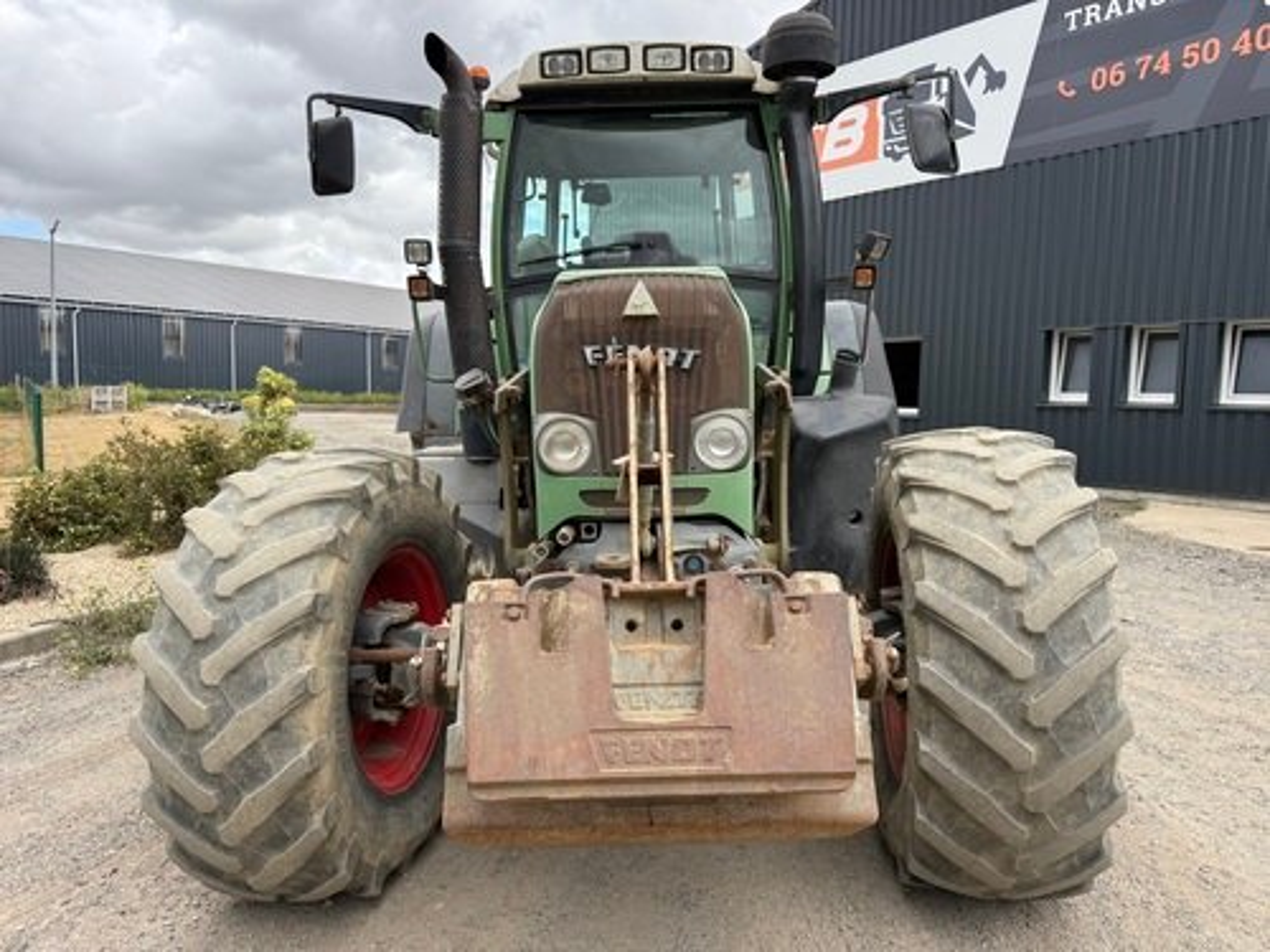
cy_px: 476
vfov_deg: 56.8
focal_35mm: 24
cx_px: 635
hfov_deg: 71.6
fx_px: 881
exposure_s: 1/1337
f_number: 1.78
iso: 100
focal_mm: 6.76
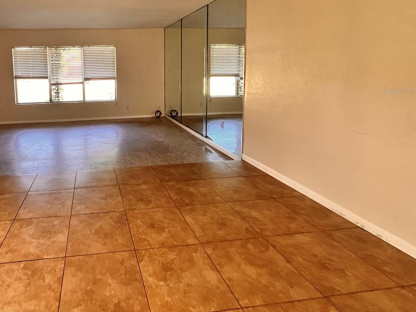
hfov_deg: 79.5
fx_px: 228
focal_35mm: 19
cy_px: 91
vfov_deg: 65.8
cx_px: 114
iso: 200
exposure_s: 1/99
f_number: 1.8
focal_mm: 1.57
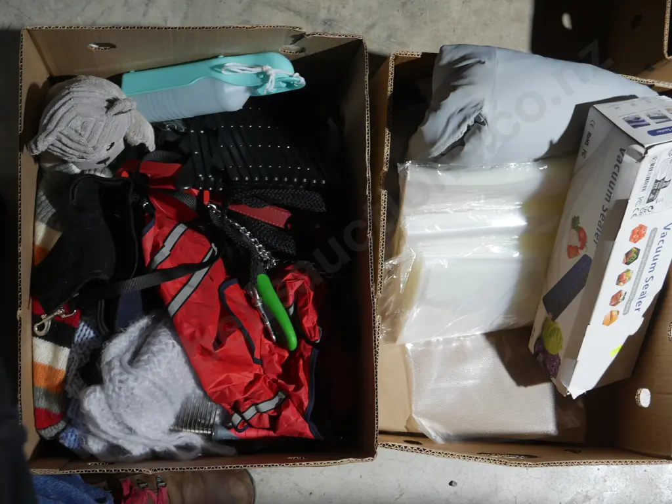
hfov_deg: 38.2
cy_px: 252
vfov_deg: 29.1
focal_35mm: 50
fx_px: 971
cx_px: 336
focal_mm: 25
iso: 1000
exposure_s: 1/60
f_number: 5.3
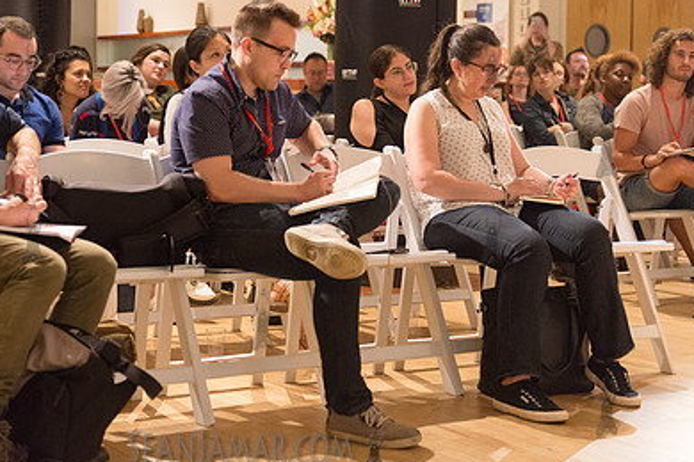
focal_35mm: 67
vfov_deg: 20.2
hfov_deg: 30.0
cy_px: 147
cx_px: 262
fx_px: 1292
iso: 4000
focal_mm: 45
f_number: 2.8
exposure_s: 1/200
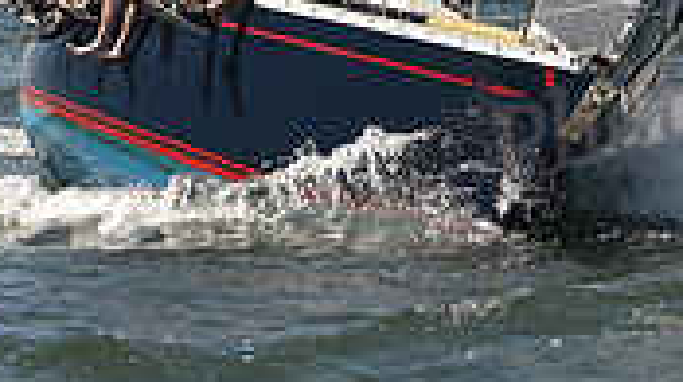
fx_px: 4722
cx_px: 293
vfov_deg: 4.6
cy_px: -64
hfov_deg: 8.3
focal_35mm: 261
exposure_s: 1/1250
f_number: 4.5
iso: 250
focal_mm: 75
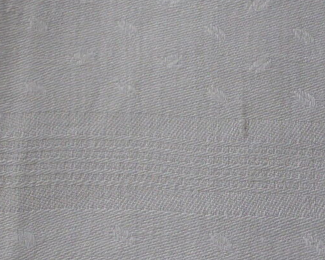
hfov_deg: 16.2
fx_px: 1136
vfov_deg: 13.1
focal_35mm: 118
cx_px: 228
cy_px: 108
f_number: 3.6
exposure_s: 1/60
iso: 125
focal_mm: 5.4
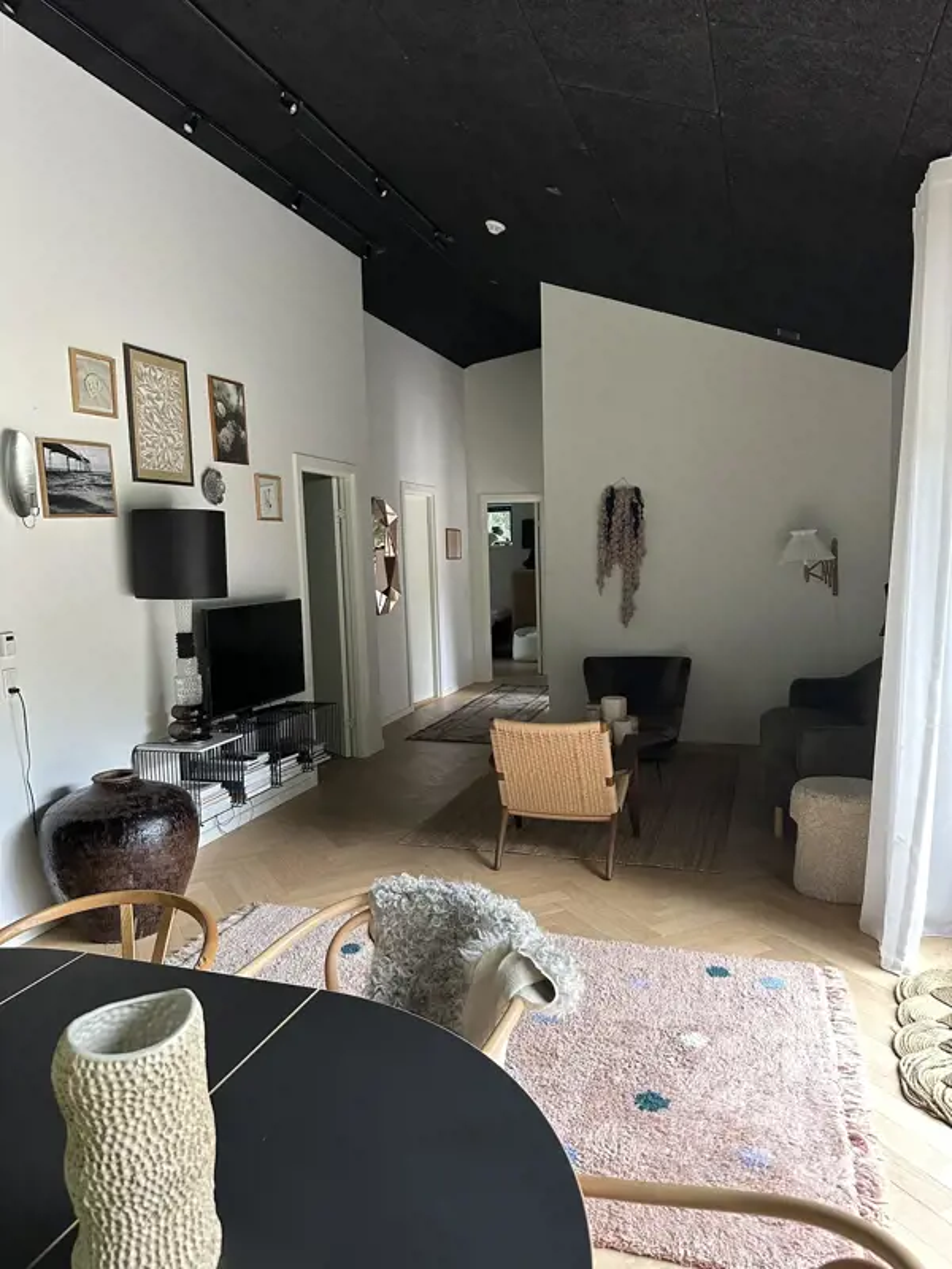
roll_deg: +0.7
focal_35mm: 24
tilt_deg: -4.8
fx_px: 880
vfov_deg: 71.6
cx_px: 476
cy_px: 634
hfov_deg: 56.8
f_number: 1.78
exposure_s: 1/60
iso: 400
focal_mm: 6.86
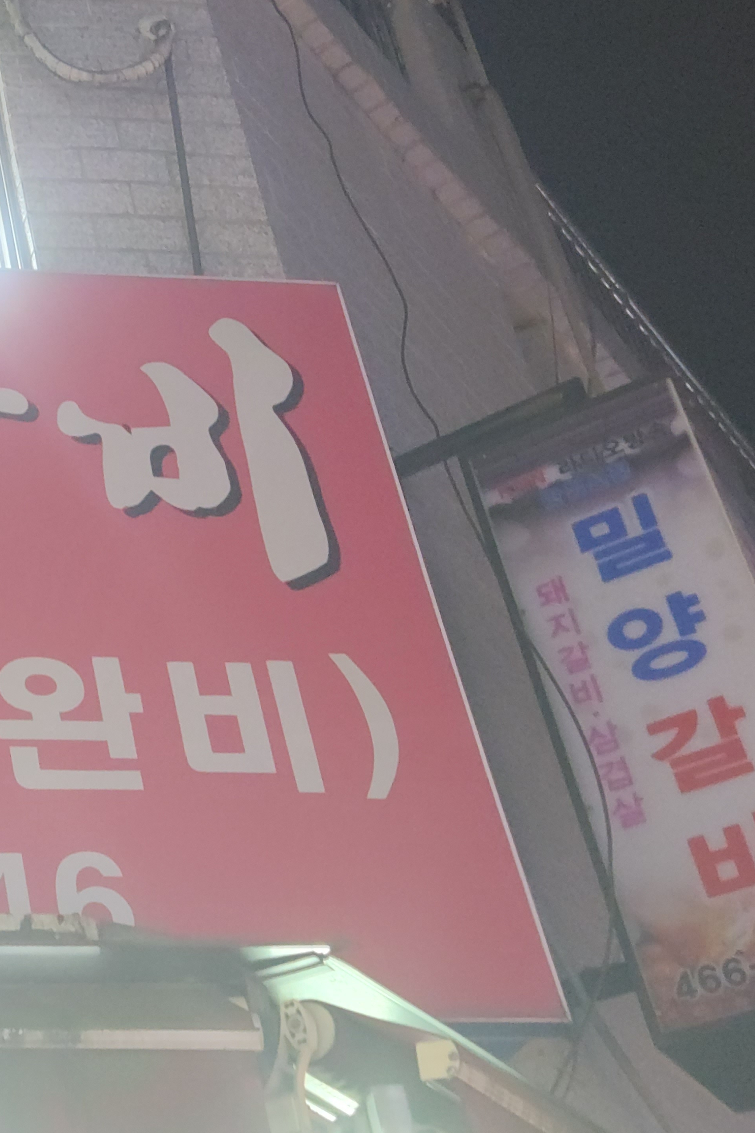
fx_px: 2139
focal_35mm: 68
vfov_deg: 29.3
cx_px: -310
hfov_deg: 18.2
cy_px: 315
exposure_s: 1/60
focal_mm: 5.4
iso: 125
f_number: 1.8
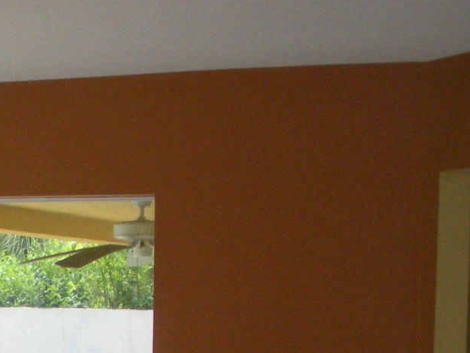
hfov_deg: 15.5
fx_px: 1616
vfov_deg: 11.9
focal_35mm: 119
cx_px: -190
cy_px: 530
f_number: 3.5
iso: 217
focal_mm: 6.3
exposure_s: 1/62.2
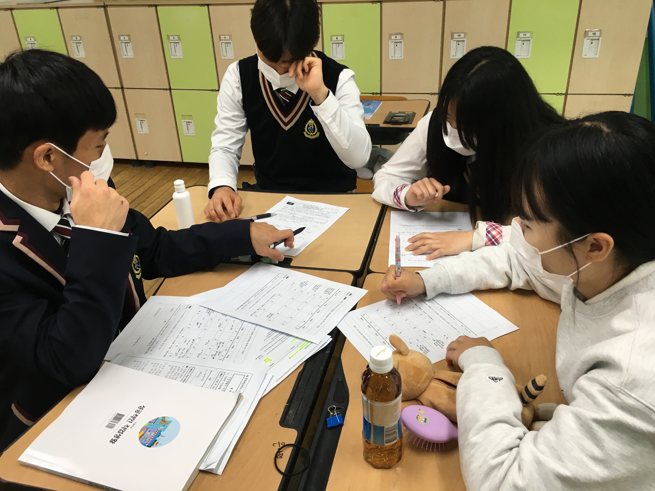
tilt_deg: -29.4
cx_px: 328
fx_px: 549
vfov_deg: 48.2
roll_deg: +2.6
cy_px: 246
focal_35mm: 29
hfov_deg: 61.7
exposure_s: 1/30
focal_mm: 4.15
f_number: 2.2
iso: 25
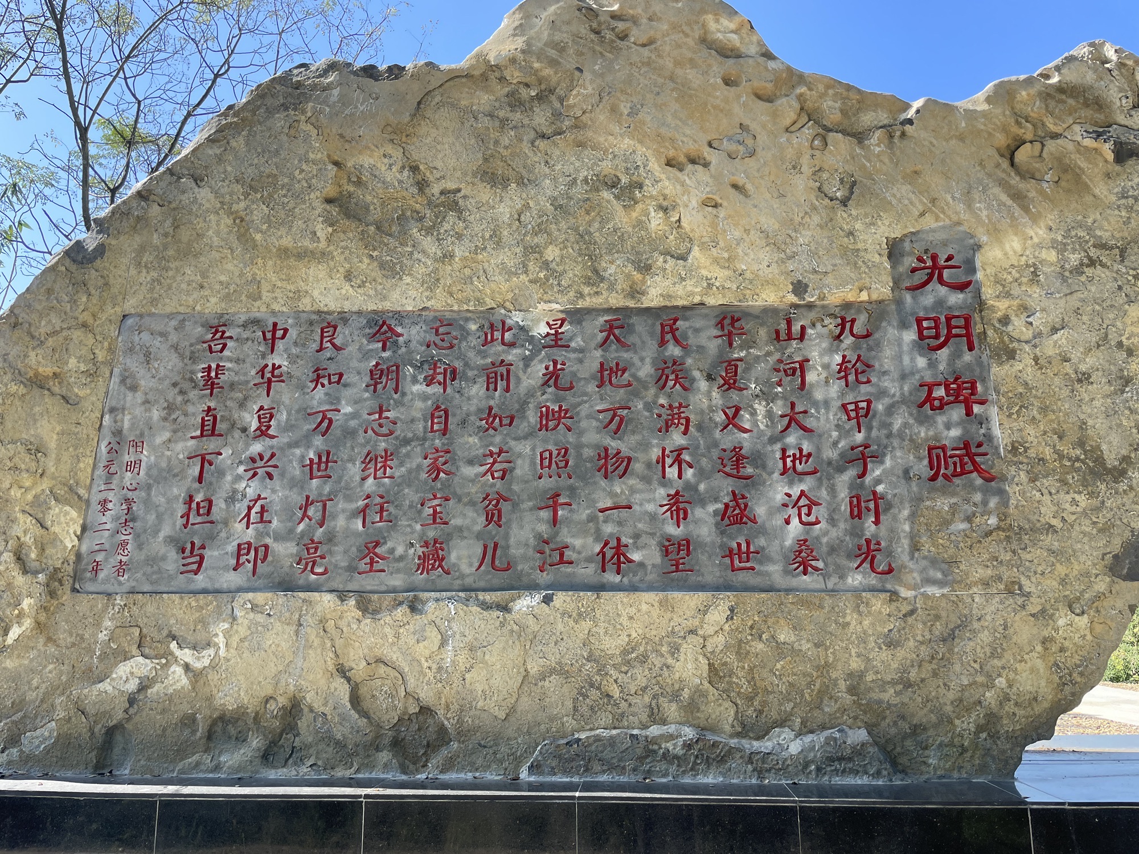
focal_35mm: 26
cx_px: 570
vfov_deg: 53.1
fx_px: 856
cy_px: 427
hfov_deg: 67.3
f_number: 1.6
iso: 32
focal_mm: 4.2
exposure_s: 1/662
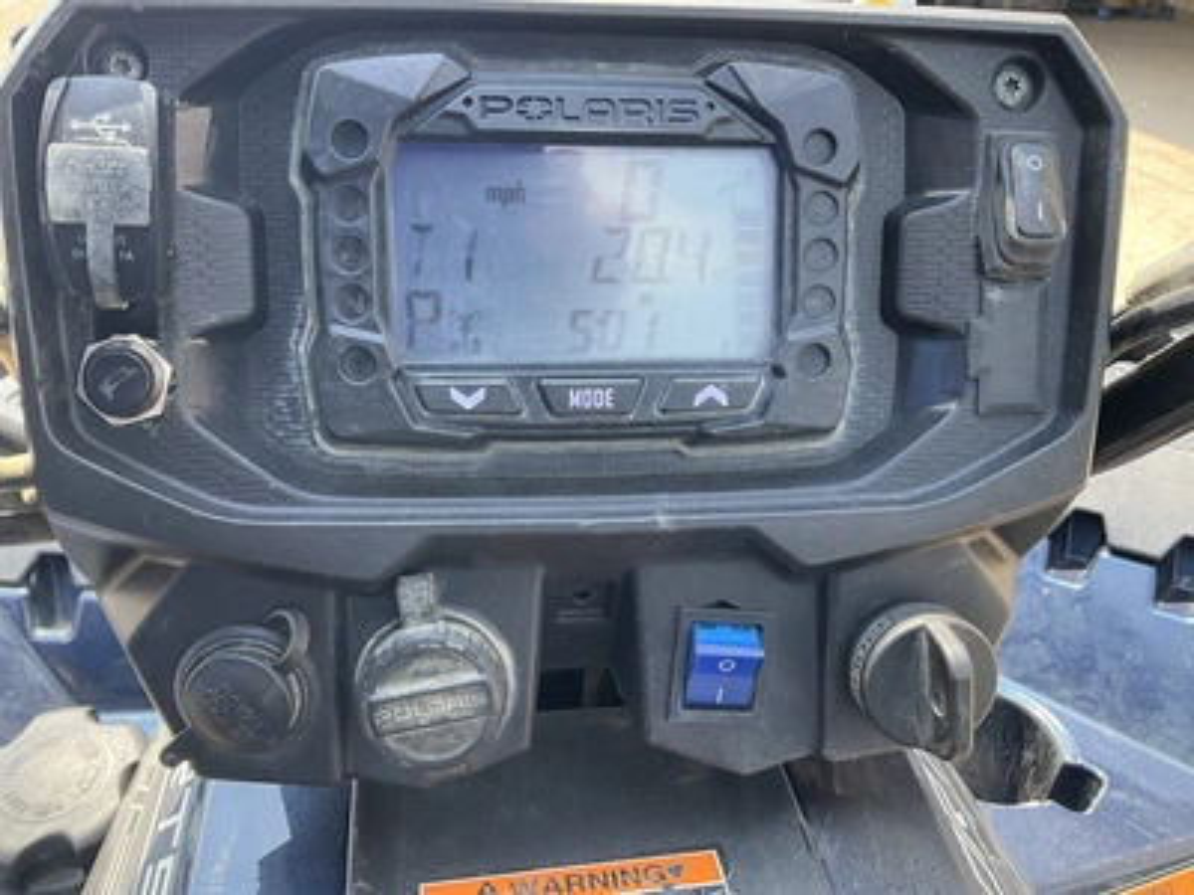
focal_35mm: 29
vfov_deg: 48.2
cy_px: 448
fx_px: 1000
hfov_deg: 61.7
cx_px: 597
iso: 25
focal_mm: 3
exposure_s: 1/172
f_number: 1.8
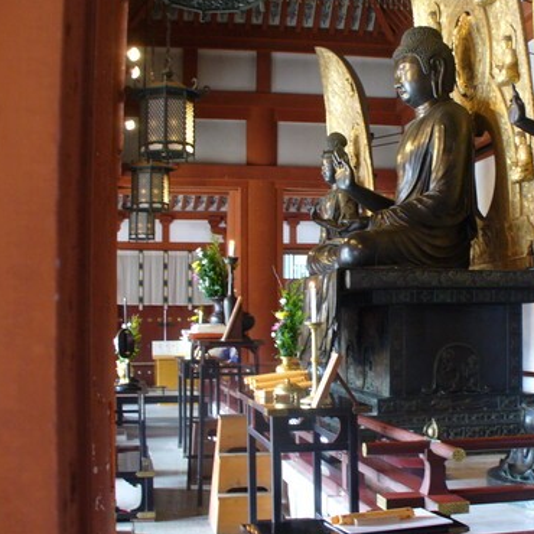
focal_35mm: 53
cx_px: 380
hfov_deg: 31.8
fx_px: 925
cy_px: 245
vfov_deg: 32.2
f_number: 2.8
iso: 100
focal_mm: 6.1
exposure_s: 1/8
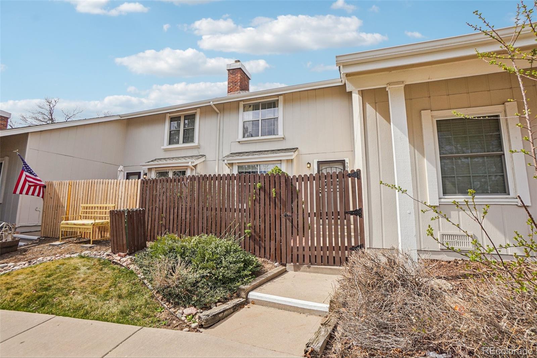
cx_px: 268
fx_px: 224
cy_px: 179
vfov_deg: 77.3
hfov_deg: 100.4
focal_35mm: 15
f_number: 8
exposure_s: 1/200
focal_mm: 10
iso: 100
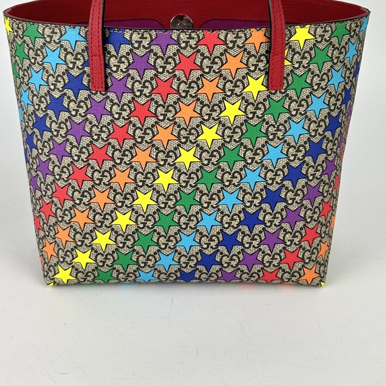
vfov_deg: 31.4
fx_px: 681
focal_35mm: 54
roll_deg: -0.3
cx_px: 172
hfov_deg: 31.6
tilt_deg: -20.7
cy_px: 128
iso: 40
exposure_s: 1/165
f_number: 1.5
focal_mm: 5.7
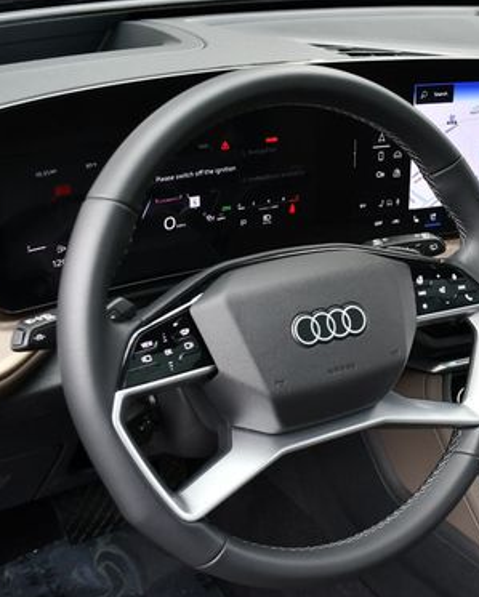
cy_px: 315
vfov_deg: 32.4
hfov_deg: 25.4
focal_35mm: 58
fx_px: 1027
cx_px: 436
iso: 400
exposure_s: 1/250
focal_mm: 18
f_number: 4
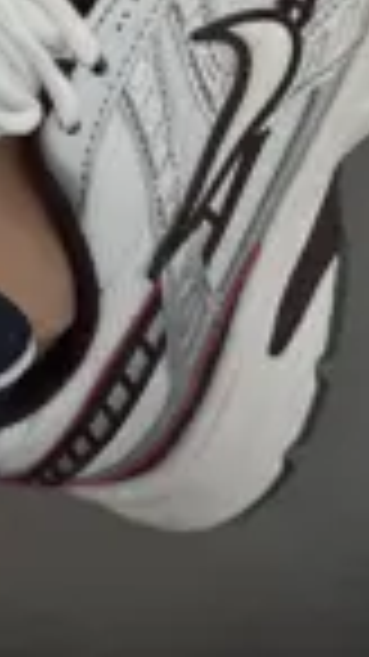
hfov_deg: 13.9
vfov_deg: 23.8
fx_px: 1498
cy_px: 27
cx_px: 9
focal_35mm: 86
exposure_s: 1/121
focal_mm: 6.76
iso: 100
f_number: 1.78
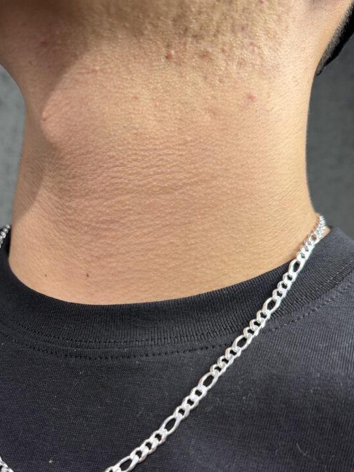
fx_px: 464
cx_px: 121
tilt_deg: +0.0
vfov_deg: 53.0
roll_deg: -7.9
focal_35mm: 34
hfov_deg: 41.3
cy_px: 312
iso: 200
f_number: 1.78
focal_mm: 6.76
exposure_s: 1/121
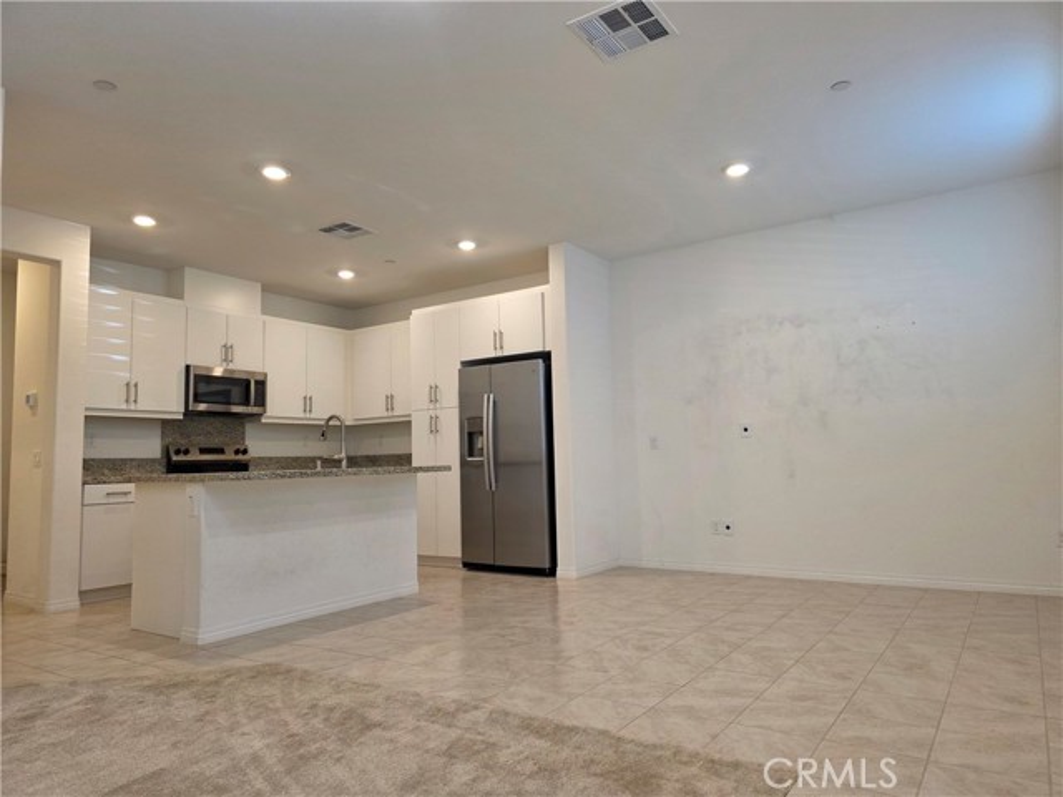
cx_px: 532
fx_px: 706
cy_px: 398
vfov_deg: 58.9
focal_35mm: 23
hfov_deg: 73.9
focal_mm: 6.3
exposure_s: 1/120
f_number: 1.7
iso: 160
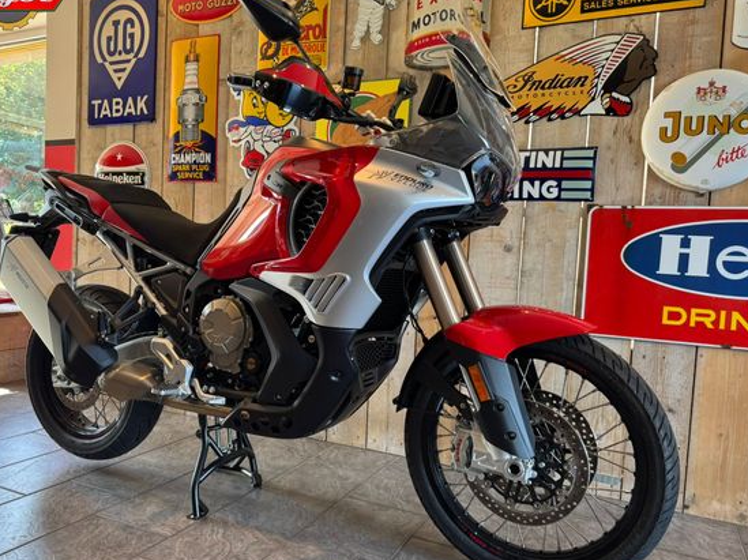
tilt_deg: -3.3
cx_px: 338
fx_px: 605
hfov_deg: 63.3
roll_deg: -2.4
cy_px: 293
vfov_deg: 49.7
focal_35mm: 28
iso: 200
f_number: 1.78
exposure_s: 1/100
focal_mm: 6.76
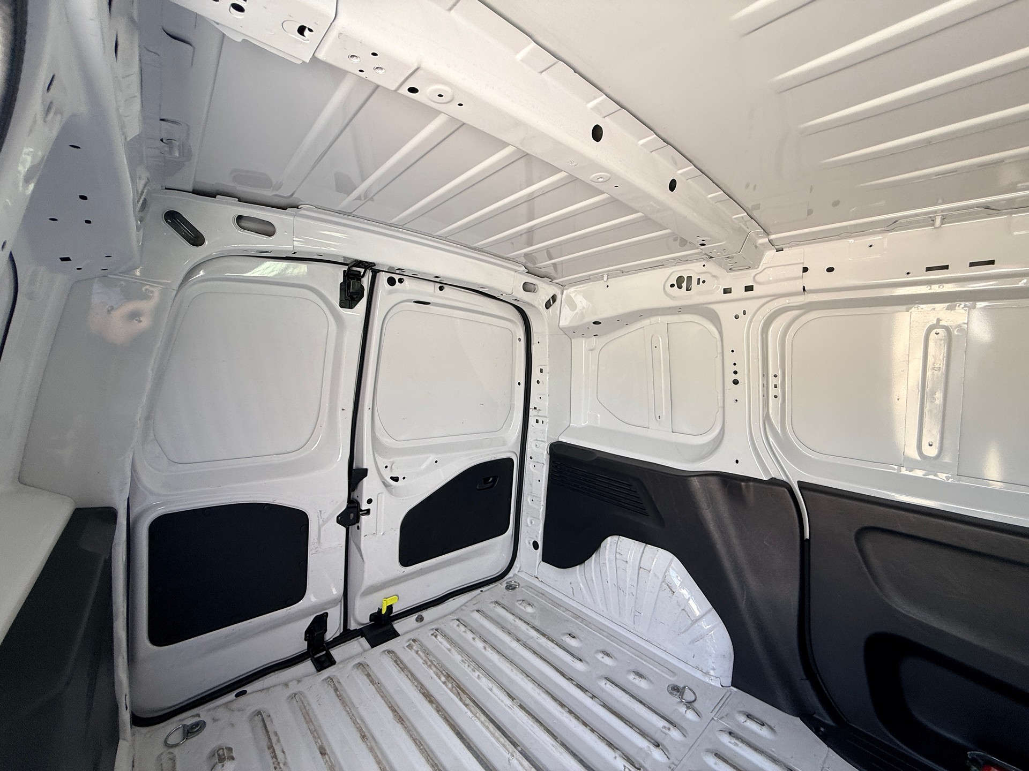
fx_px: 416
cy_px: 386
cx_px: 514
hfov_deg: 102.1
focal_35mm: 14
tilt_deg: -1.7
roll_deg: -1.7
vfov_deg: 85.7
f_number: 2.2
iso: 50
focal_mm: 2.22
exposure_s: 1/99
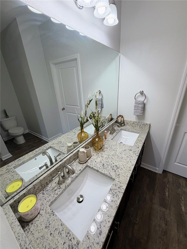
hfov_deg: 85.7
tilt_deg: -22.3
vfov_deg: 102.1
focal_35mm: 14
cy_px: 124
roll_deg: +3.4
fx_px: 101
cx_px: 94
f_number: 2.2
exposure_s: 1/120
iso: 125
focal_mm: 2.22
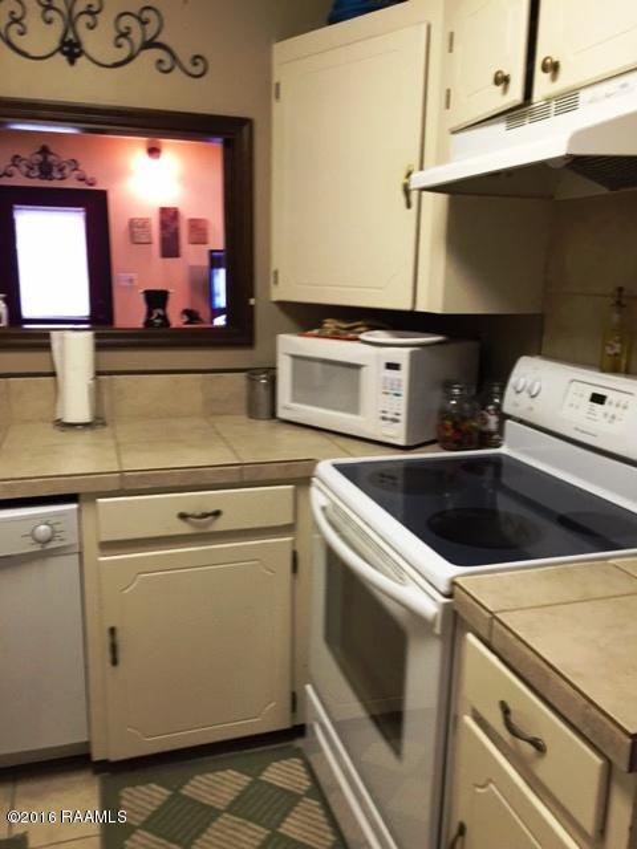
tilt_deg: -11.6
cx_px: 318
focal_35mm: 29
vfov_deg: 61.7
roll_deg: -0.2
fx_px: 712
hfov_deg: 48.2
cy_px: 424
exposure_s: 1/30
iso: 160
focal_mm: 4.15
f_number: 2.2
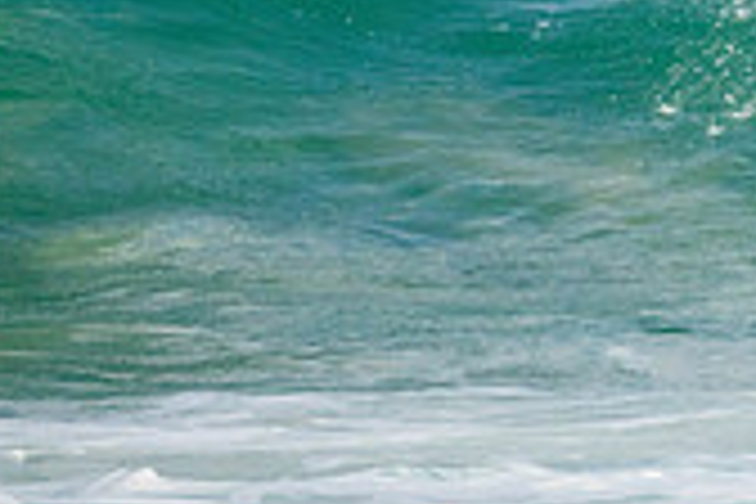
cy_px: -79
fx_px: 57934
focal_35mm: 2759
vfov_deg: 0.5
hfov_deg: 0.7
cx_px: 1246
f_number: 11
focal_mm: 800
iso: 1400
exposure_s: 1/2000
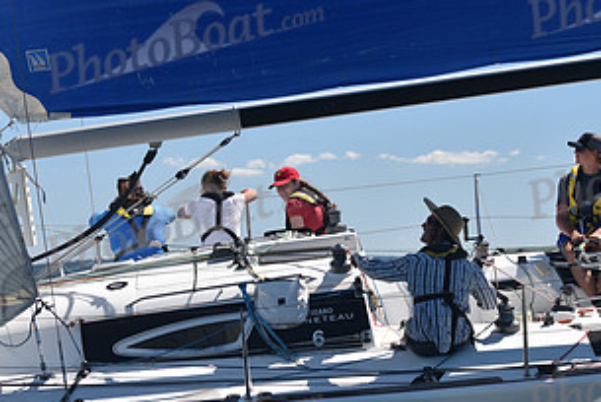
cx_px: 428
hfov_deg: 15.4
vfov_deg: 10.3
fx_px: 2222
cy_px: 299
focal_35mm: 133
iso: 200
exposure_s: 1/800
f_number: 4.5
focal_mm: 70
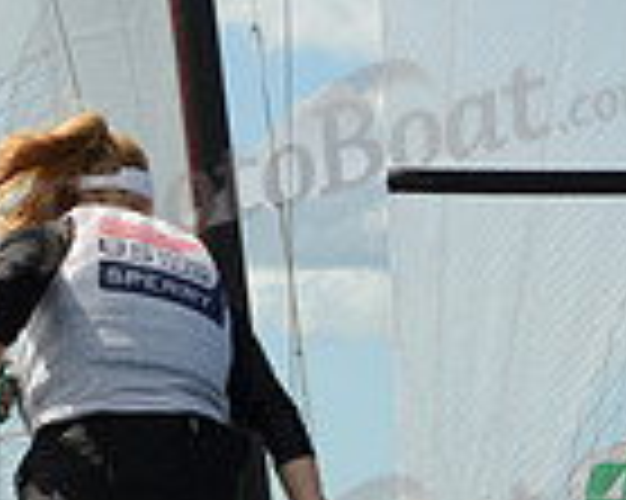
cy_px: 867
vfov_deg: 5.6
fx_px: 5073
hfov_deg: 7.0
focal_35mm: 274
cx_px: -198
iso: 250
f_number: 8
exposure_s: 1/1000
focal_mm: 70
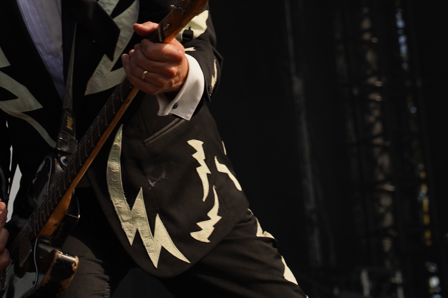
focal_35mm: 180
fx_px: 2240
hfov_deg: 11.4
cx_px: 123
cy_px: 26
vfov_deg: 7.6
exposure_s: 1/400
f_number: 7.1
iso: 100
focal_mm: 82
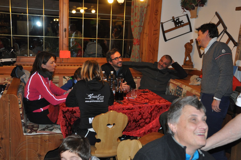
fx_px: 261
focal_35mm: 39
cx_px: 120
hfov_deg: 49.6
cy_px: 80
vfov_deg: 34.1
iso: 800
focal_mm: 26
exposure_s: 1/60
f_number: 3.8
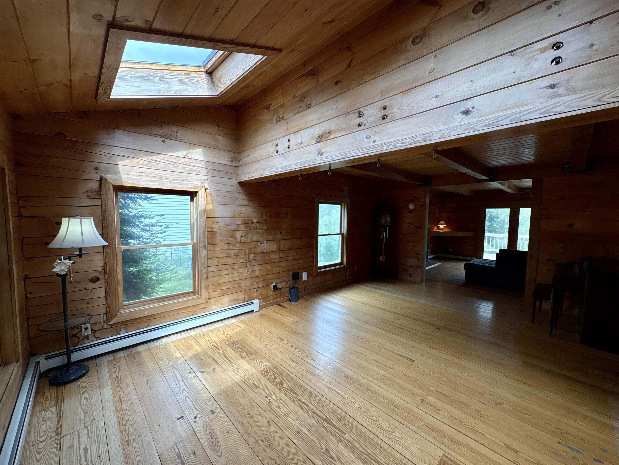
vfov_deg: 85.7
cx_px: 310
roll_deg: -0.8
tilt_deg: -4.6
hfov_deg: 102.1
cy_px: 232
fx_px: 250
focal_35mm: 14
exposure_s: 1/210
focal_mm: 2.22
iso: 125
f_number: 2.2
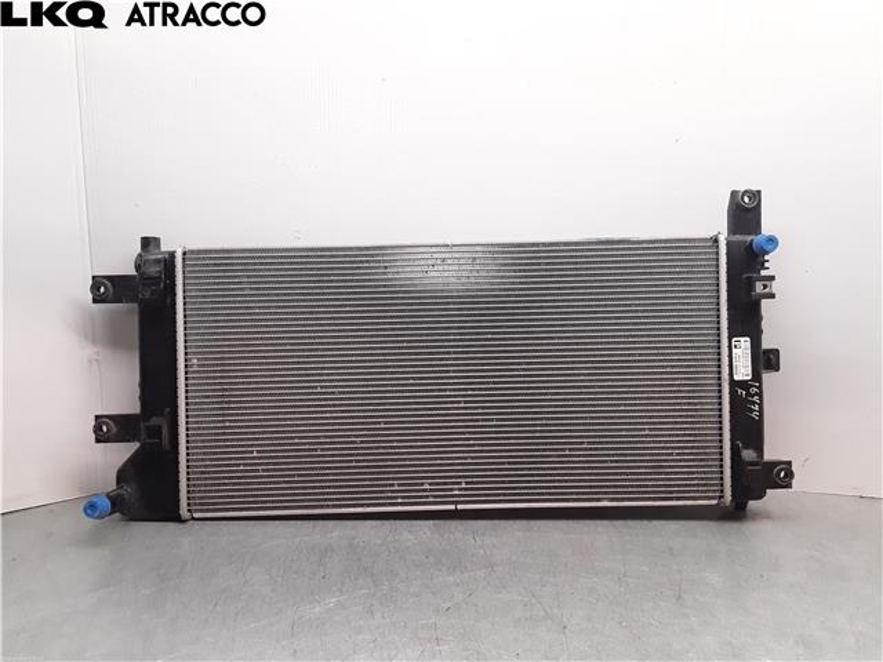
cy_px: 331
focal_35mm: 28
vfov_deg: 49.7
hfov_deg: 63.4
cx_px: 442
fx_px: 714
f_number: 1.9
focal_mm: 2.91
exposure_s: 1/100
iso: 100
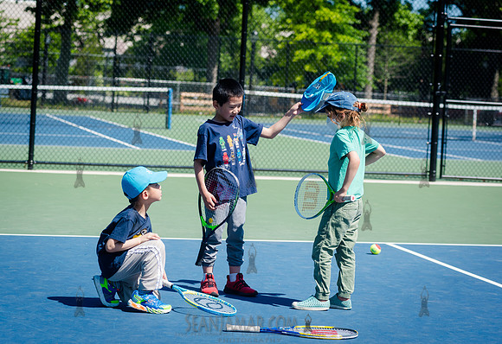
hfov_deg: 18.4
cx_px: 230
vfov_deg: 12.7
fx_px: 1546
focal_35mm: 110
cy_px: 159
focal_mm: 100
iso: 200
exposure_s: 1/1000
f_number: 5
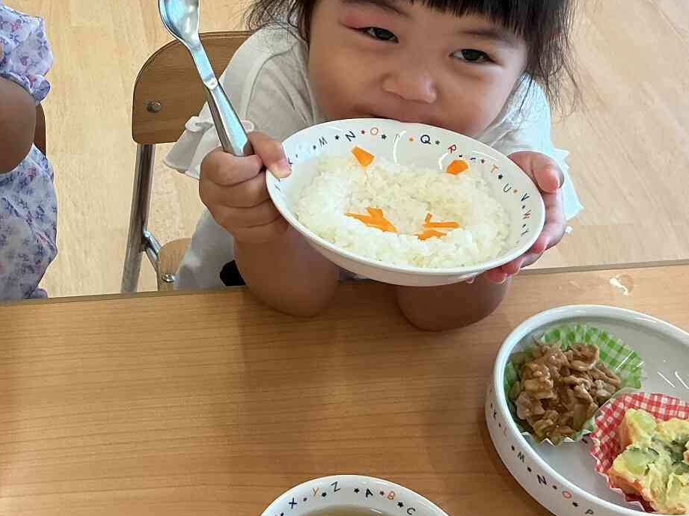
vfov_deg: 22.8
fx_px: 1253
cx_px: 137
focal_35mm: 63
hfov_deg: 30.0
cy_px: 68
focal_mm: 3
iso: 40
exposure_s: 1/120
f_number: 1.8
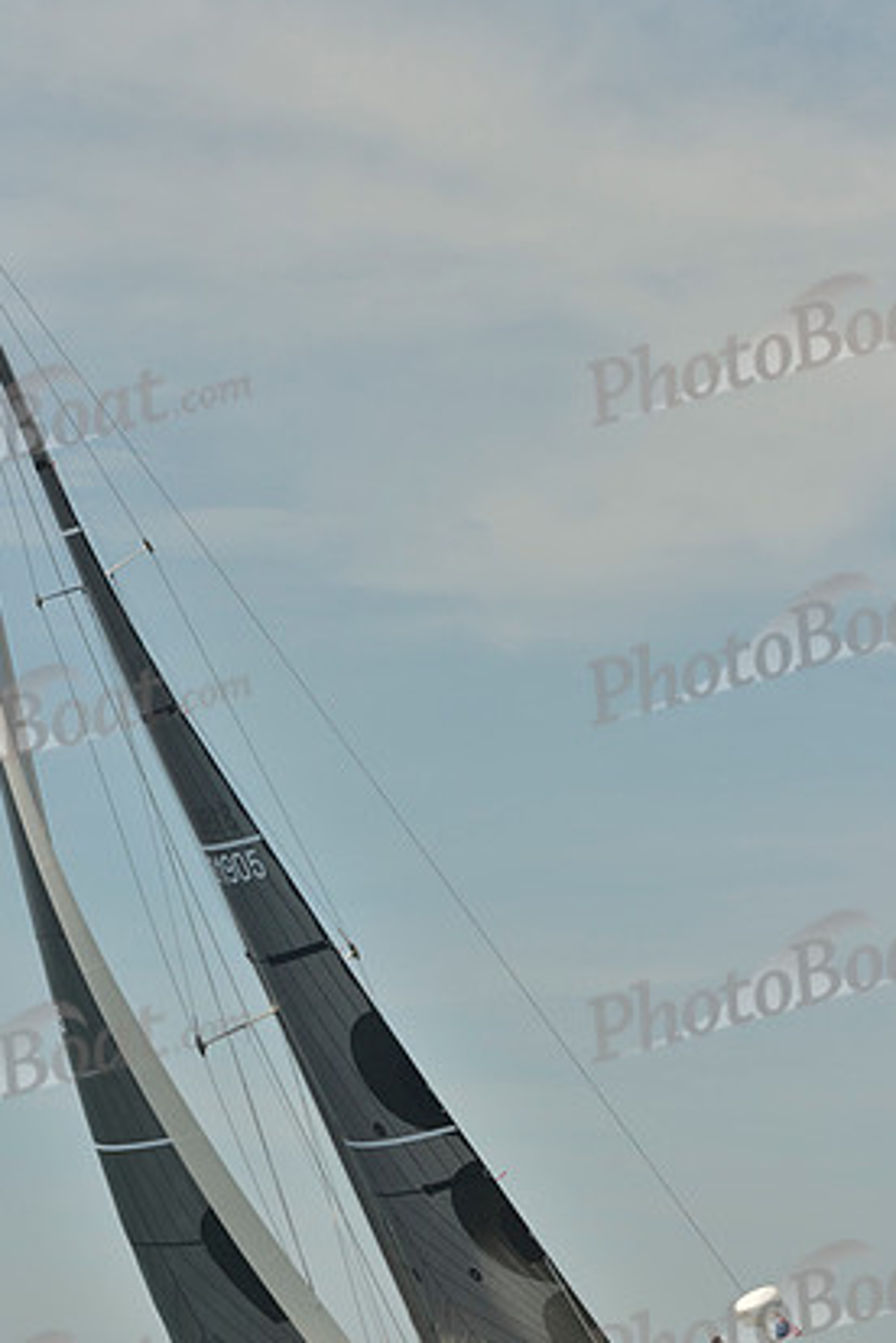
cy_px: 856
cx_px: 420
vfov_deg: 20.8
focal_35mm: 98
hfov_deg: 14.0
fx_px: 3658
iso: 200
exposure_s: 1/1250
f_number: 8
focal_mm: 70
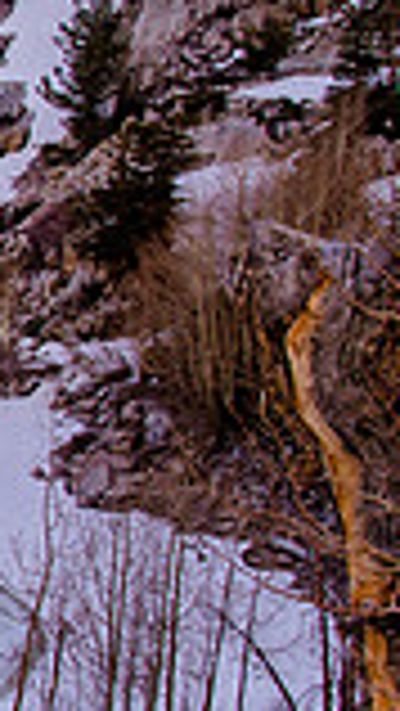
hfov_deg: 10.4
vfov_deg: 23.1
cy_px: 392
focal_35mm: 92
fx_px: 1733
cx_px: -697
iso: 320
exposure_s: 1/200
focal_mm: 24
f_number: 9
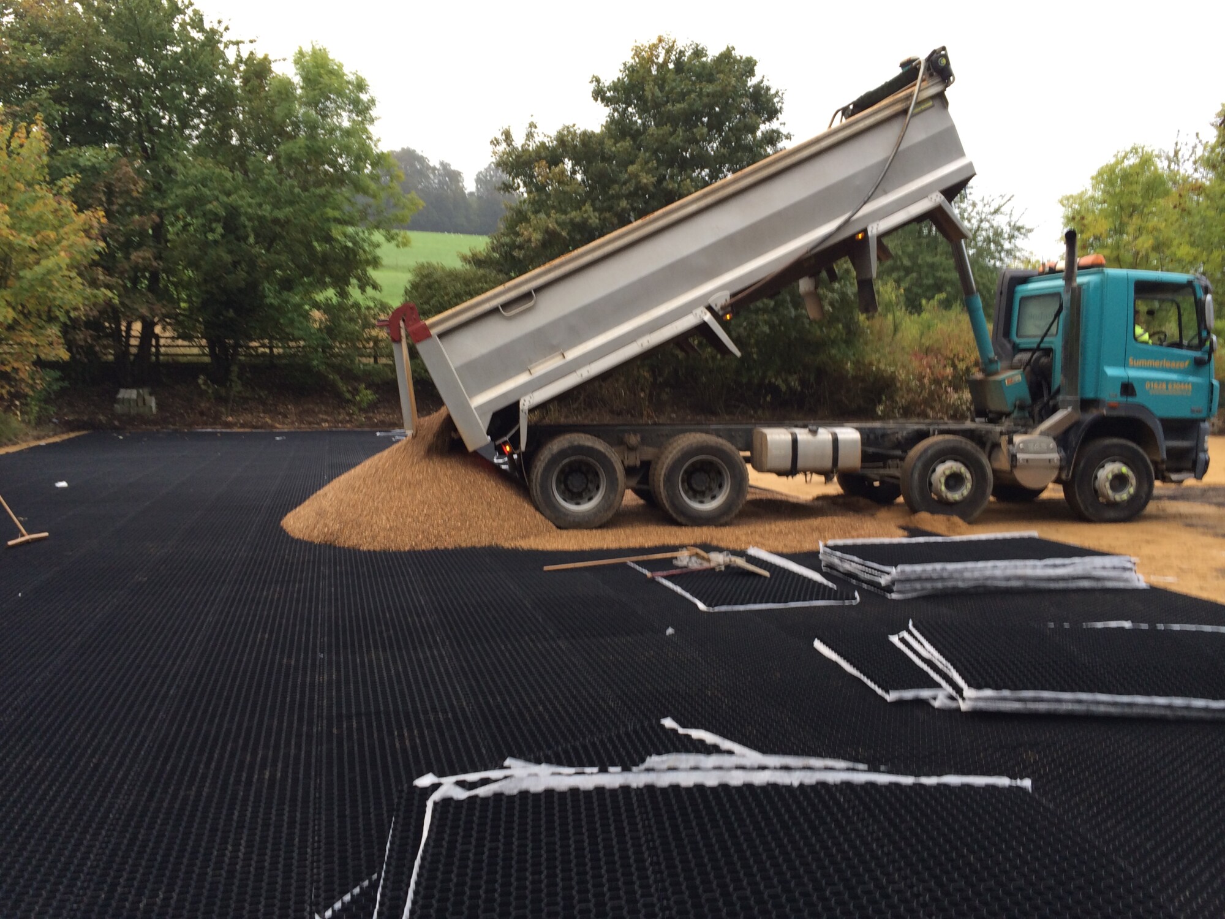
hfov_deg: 60.0
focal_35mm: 30
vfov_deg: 46.8
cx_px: 612
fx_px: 1062
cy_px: 460
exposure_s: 1/60
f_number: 2.2
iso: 40
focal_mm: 4.12
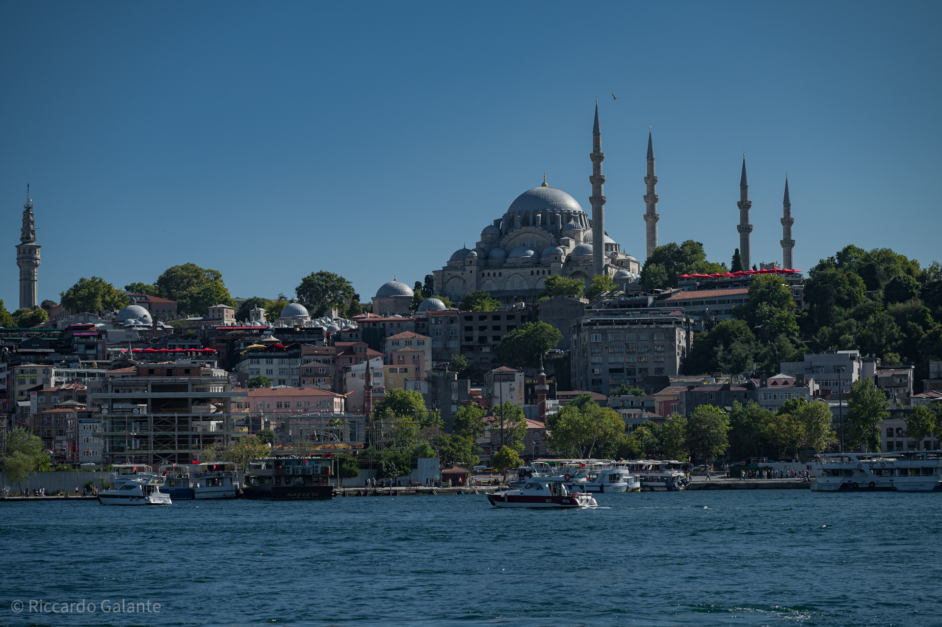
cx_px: 471
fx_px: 2275
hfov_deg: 23.4
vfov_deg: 15.7
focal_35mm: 87
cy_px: 314
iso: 100
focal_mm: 87
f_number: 4
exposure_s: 1/1600
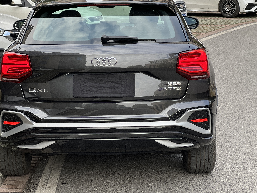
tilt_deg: -8.9
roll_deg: +0.8
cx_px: 105
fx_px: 698
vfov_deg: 15.7
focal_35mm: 94
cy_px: 79
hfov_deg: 20.8
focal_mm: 9
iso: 32
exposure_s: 1/121
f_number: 2.8
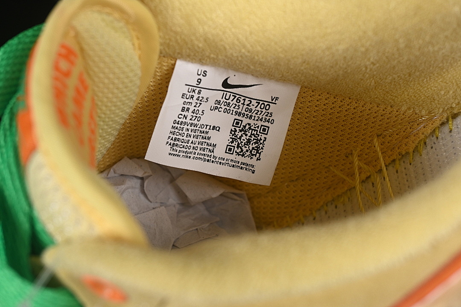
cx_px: 230
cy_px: 154
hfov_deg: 27.0
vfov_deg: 18.2
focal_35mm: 75
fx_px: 960
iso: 160
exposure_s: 1/80
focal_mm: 50
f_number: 7.1
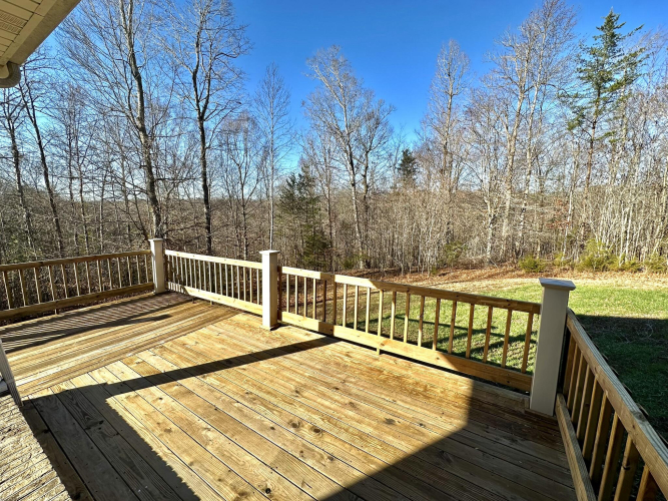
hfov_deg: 102.1
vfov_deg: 85.7
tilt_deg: -9.1
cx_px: 334
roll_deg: -0.6
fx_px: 270
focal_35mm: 14
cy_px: 250
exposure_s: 1/678
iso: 40
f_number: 2.2
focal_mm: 2.22
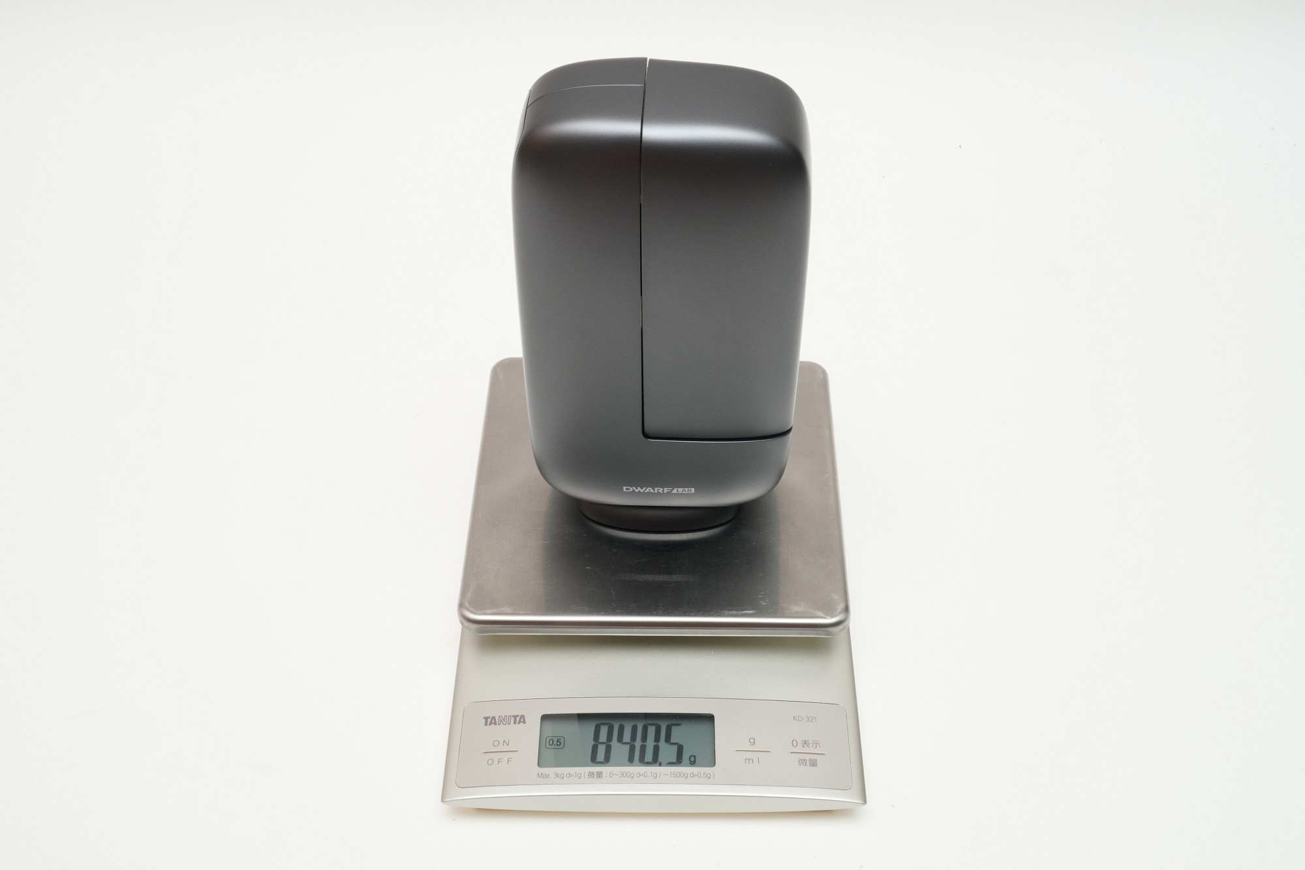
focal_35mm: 40
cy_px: 435
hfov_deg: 48.5
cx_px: 652
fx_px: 1450
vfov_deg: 33.4
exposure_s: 1/60
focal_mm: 40
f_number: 22
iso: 1600
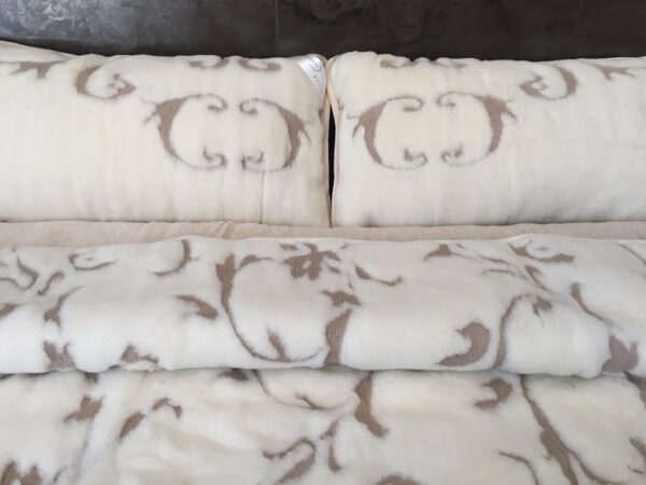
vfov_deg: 48.2
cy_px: 242
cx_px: 323
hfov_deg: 61.7
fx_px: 541
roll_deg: -0.5
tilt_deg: -31.3
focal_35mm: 29
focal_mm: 4.15
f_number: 2.2
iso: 32
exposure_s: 1/33
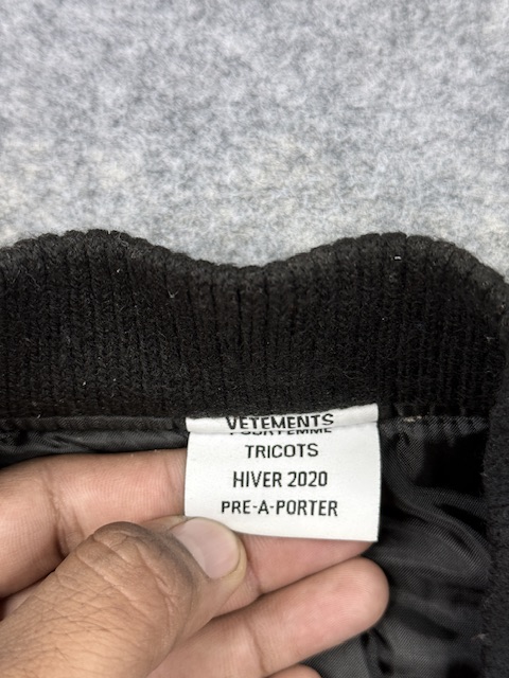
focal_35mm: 48
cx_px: 254
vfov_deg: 39.7
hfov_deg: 30.3
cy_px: 339
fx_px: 941
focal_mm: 6.76
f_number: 1.78
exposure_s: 1/100
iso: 160
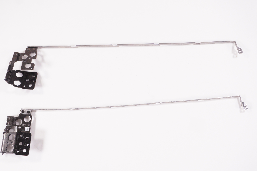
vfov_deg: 28.6
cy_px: 93
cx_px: 120
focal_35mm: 47
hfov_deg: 41.9
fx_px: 335
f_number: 6.3
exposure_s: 1/160
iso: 500
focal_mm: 28
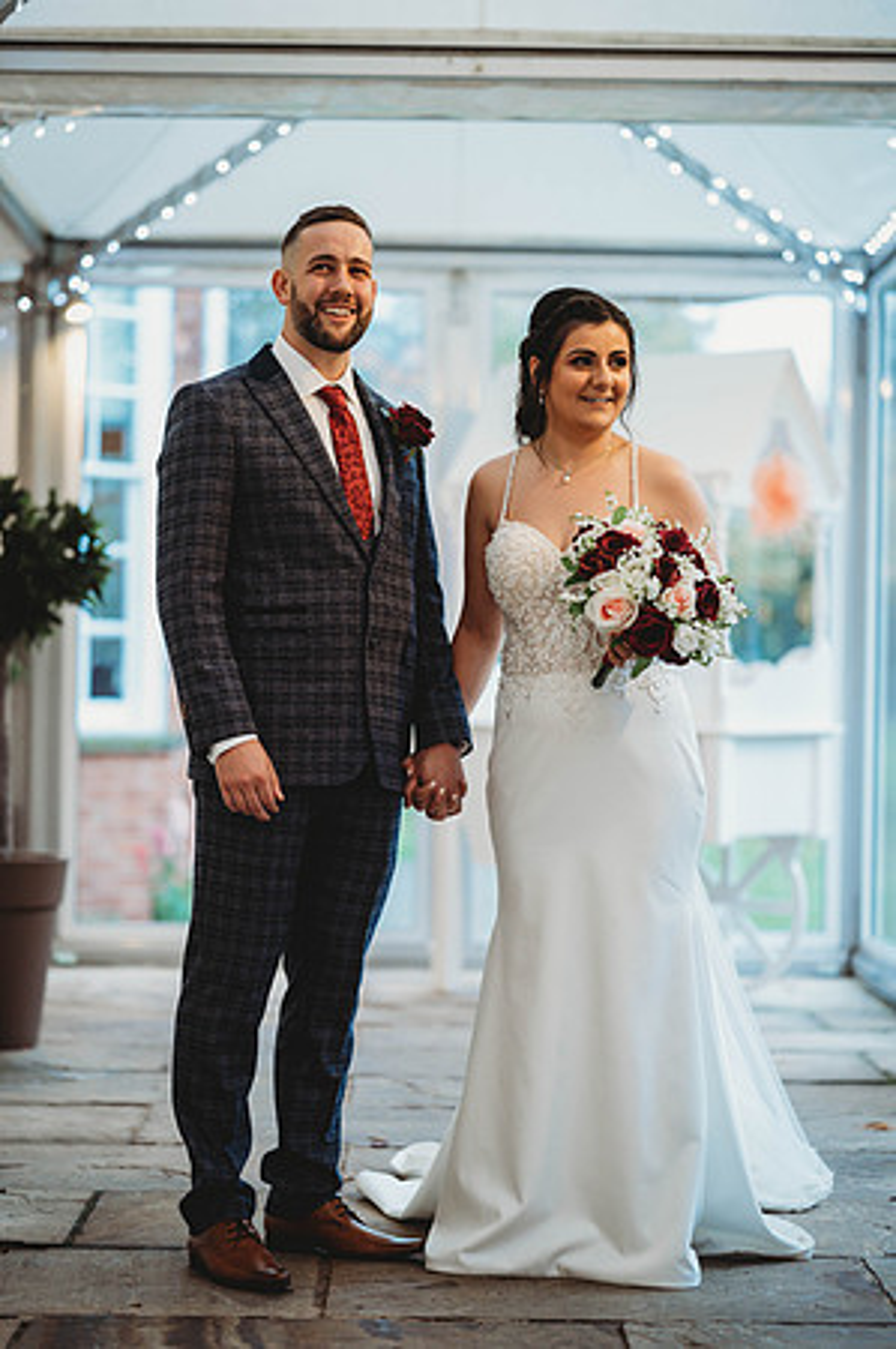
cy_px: 674
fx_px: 3180
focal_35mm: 85
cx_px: 448
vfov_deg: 23.9
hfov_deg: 16.0
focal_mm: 85
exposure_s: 1/160
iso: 3200
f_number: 1.8
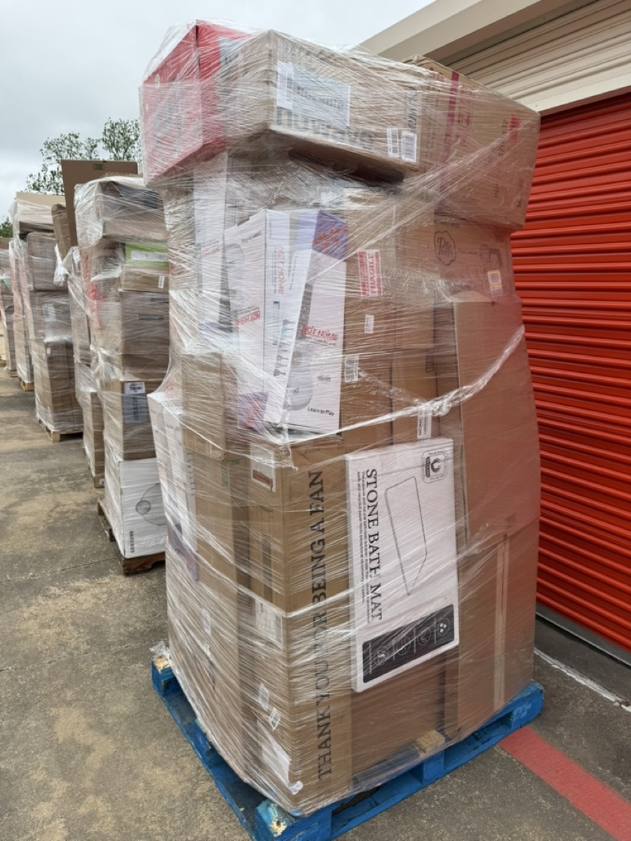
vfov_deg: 71.6
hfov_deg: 56.8
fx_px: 583
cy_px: 420
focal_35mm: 24
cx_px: 316
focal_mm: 6.76
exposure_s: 1/3759
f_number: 1.78
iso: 80
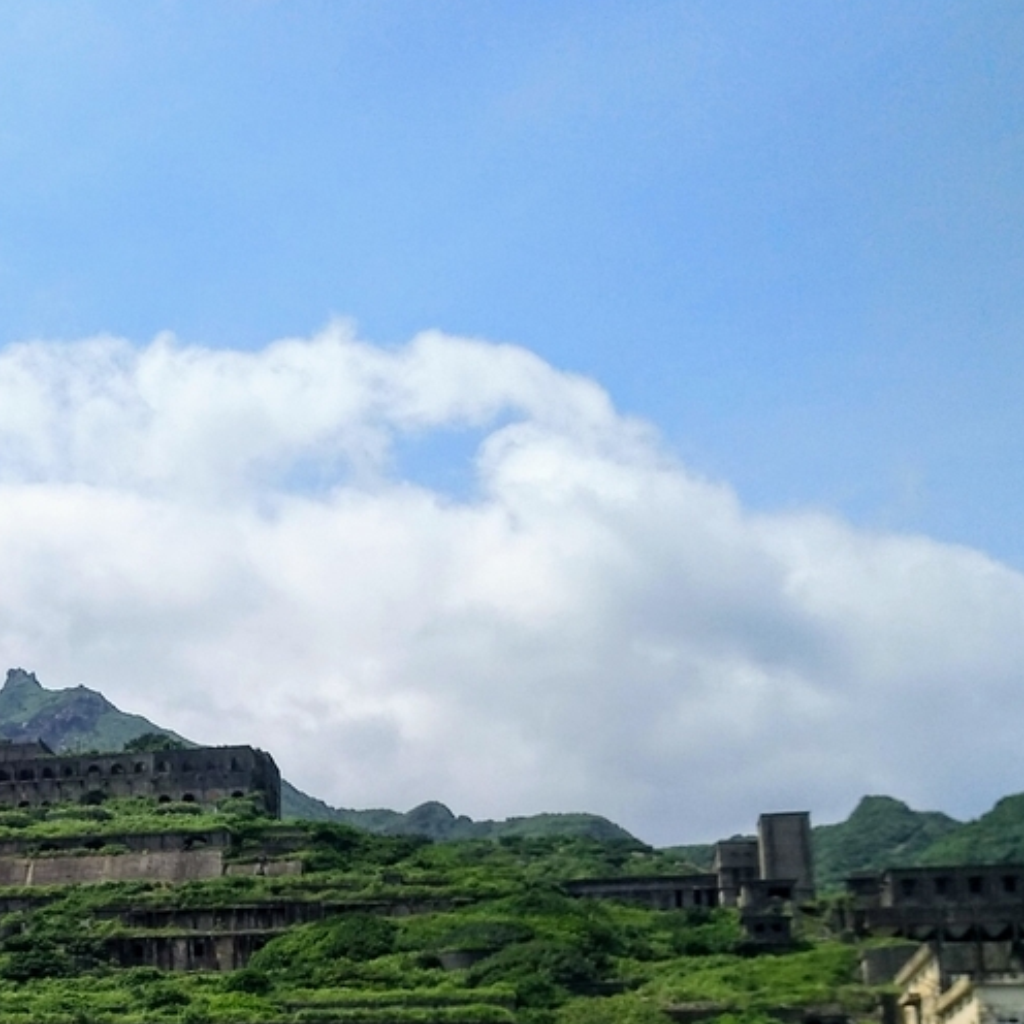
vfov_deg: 34.4
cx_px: 10
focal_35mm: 47
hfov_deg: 33.2
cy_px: 890
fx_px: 1573
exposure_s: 1/1770
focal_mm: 3.81
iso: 100
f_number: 2.2
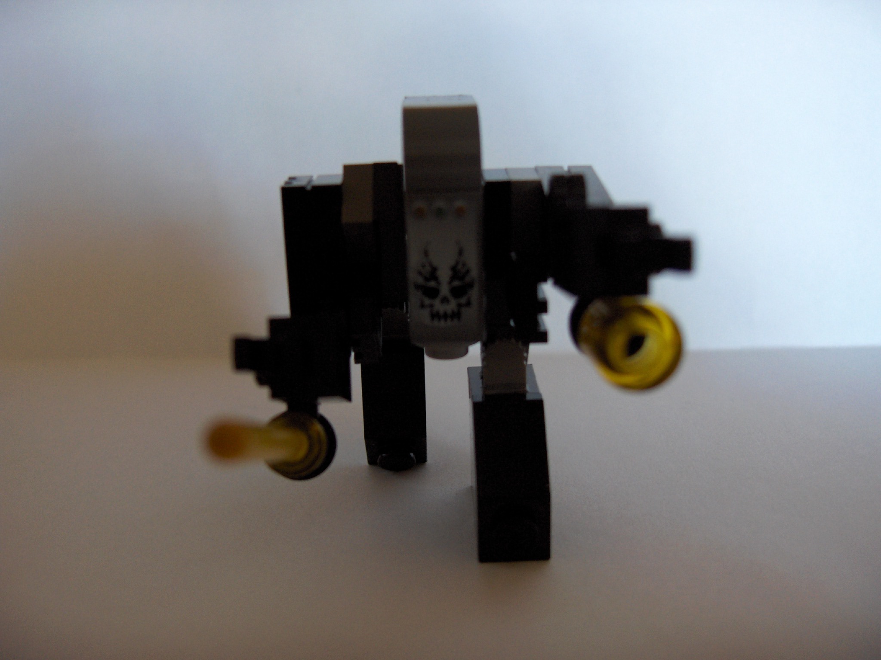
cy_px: 330
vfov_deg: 36.8
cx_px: 440
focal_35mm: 39
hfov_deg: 47.9
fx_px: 993
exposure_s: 1/19.2
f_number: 2.8
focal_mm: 8
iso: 200
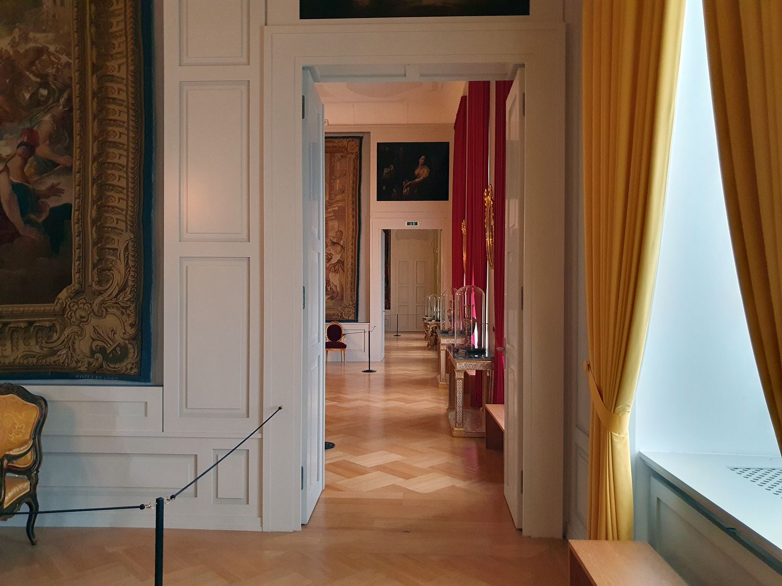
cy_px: 293
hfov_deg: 67.3
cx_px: 391
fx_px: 587
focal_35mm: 26
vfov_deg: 53.1
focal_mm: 4.3
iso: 320
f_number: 1.5
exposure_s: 1/100
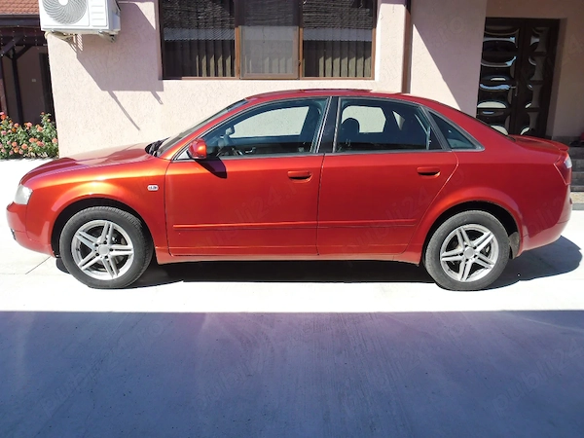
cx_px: 292
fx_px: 456
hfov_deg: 65.3
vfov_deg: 51.4
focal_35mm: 27
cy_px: 219
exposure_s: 1/583
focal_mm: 4.9
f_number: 3.5
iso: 80
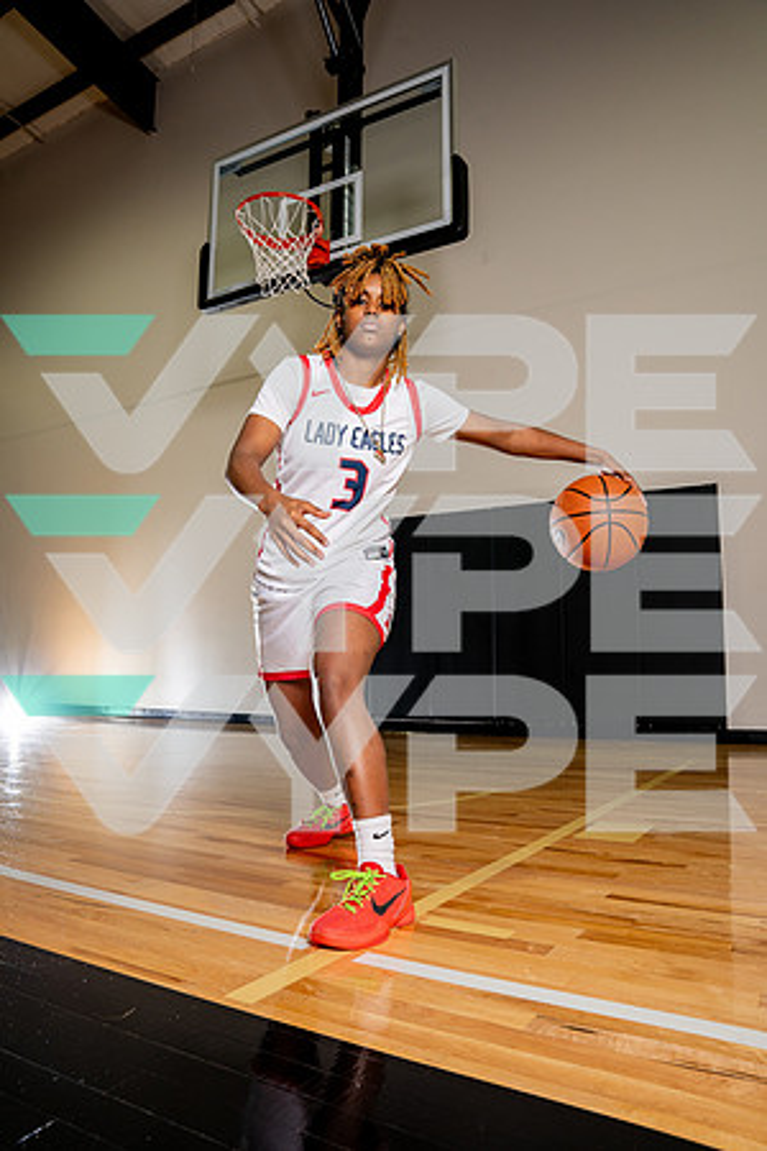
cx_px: 384
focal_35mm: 24
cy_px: 576
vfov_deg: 73.7
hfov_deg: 53.1
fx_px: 767
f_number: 7.1
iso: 640
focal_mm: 24
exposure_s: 1/200
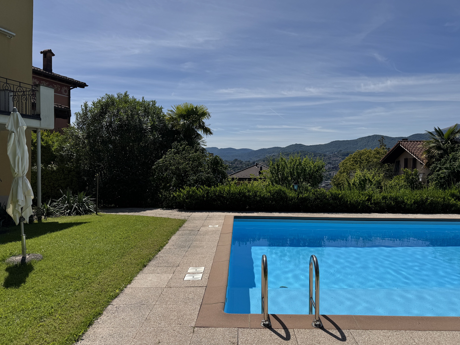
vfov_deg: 54.9
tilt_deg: -0.4
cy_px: 172
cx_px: 233
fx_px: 332
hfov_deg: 69.4
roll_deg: +0.2
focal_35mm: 25
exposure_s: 1/9009
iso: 80
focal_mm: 6.76
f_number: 1.78
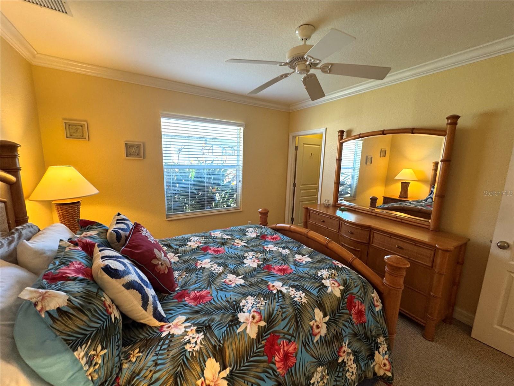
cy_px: 193
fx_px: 208
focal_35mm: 14
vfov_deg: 85.7
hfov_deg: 102.1
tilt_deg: -9.0
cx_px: 257
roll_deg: -2.8
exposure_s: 1/60
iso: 200
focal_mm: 2.22
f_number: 2.2
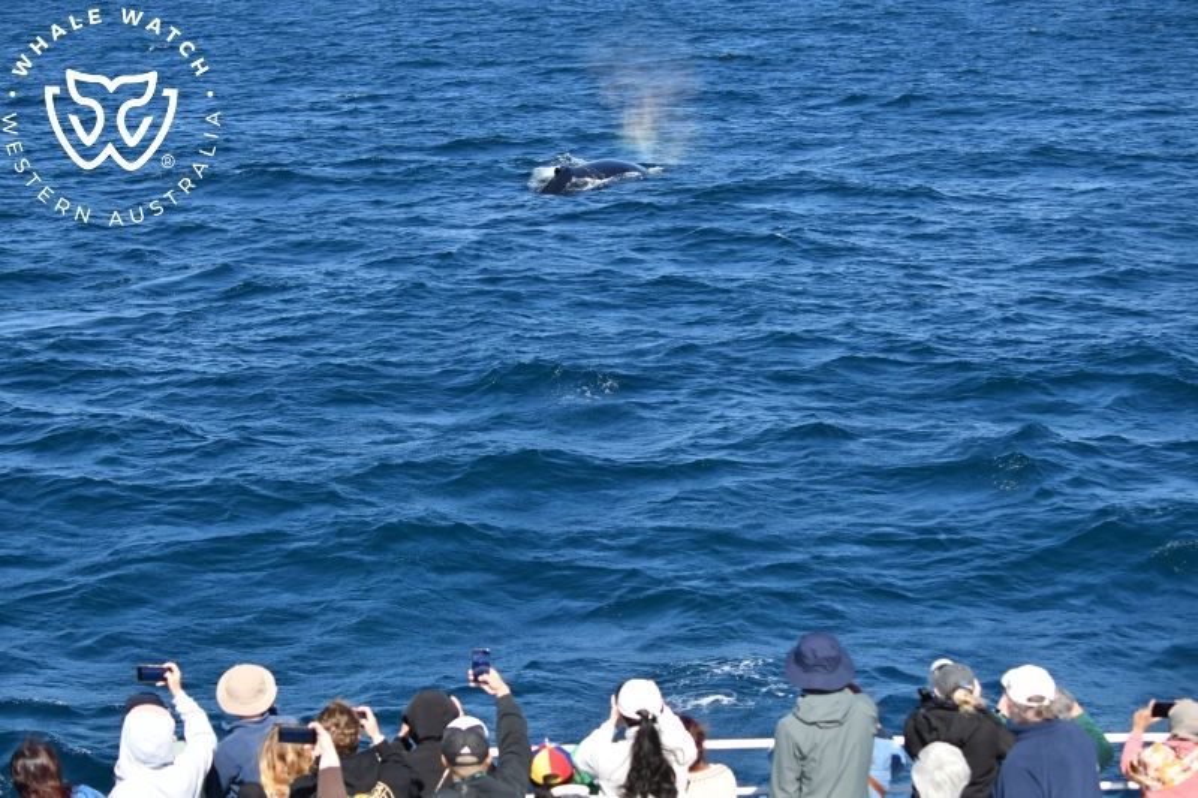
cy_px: 399
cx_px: 599
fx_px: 1996
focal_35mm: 60
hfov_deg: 33.4
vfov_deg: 22.6
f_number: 5
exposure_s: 1/8000
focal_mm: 60
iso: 1250
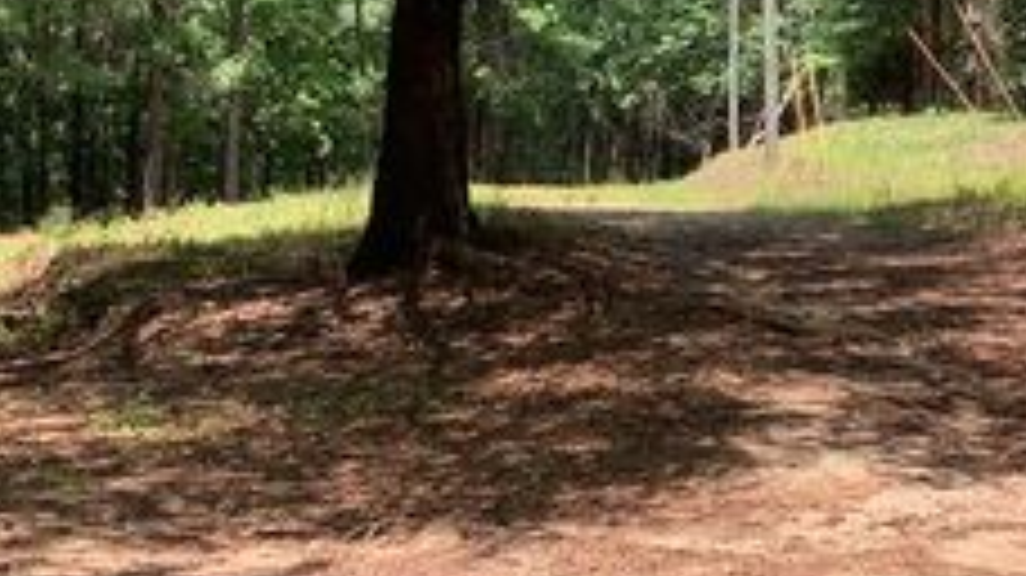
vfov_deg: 16.3
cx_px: 657
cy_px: 196
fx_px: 2012
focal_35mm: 74
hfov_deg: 28.5
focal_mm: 3.3
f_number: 2.4
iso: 25
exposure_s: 1/274
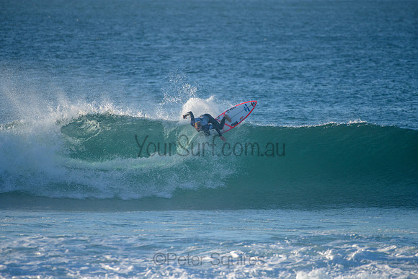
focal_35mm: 540
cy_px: 133
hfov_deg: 3.8
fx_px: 6267
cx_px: 210
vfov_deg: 2.5
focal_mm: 500
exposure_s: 1/2000
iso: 450
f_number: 5.6
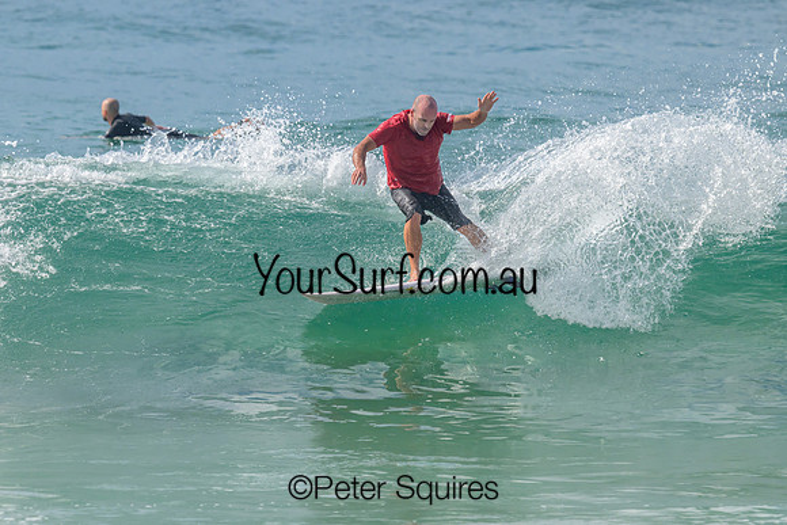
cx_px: 315
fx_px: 12765
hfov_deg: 3.5
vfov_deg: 2.4
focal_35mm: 584
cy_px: 228
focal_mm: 470
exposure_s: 1/2000
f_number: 10
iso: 560
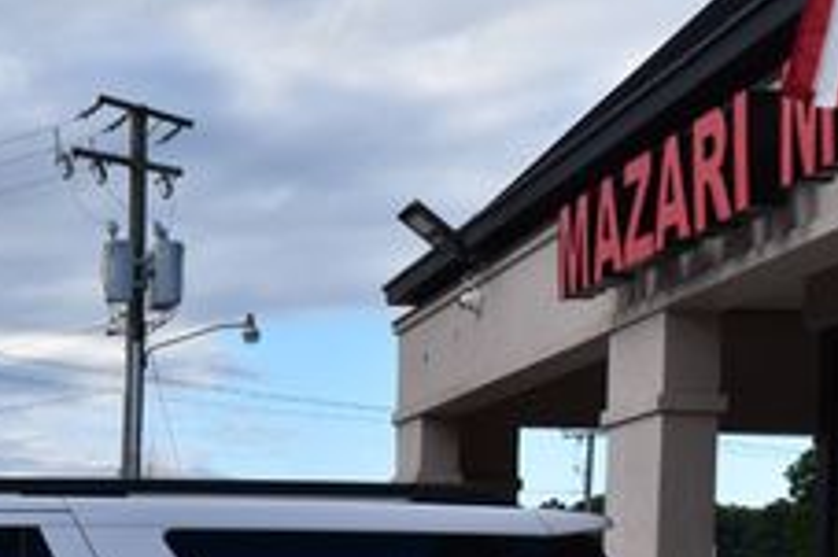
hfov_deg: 19.6
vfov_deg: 13.7
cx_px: -203
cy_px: 657
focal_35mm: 97
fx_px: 2266
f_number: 11
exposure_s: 1/400
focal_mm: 23
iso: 400
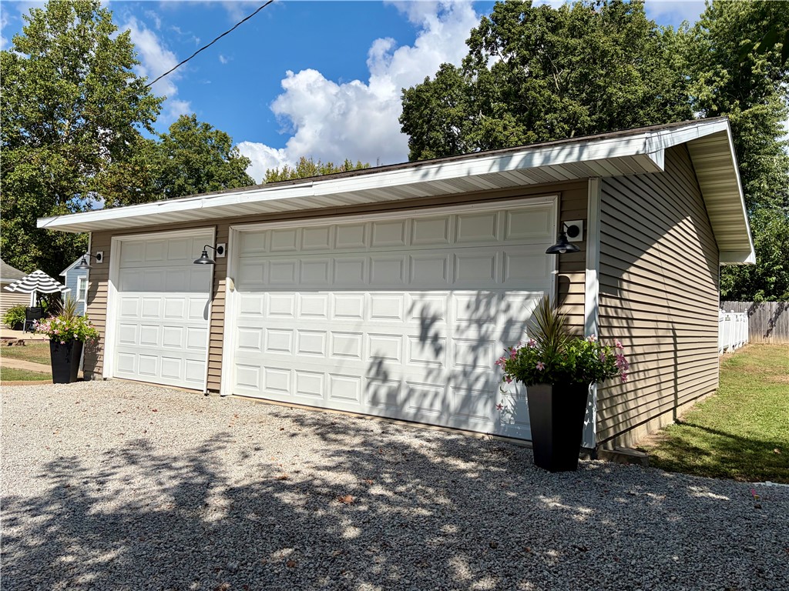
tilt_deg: +3.6
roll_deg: -1.6
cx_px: 394
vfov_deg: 53.1
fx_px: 593
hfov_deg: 67.3
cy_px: 296
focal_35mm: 26
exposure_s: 1/5348
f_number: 1.6
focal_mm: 5.96
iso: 50
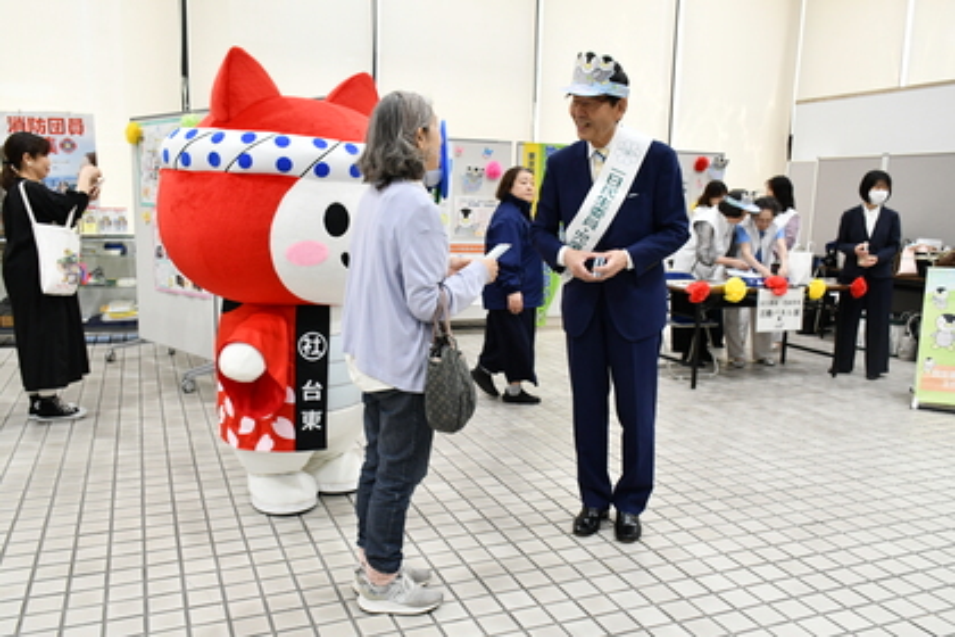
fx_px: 796
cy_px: 318
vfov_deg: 43.6
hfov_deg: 61.9
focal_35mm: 30
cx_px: 478
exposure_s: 1/160
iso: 1600
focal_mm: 20
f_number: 6.3
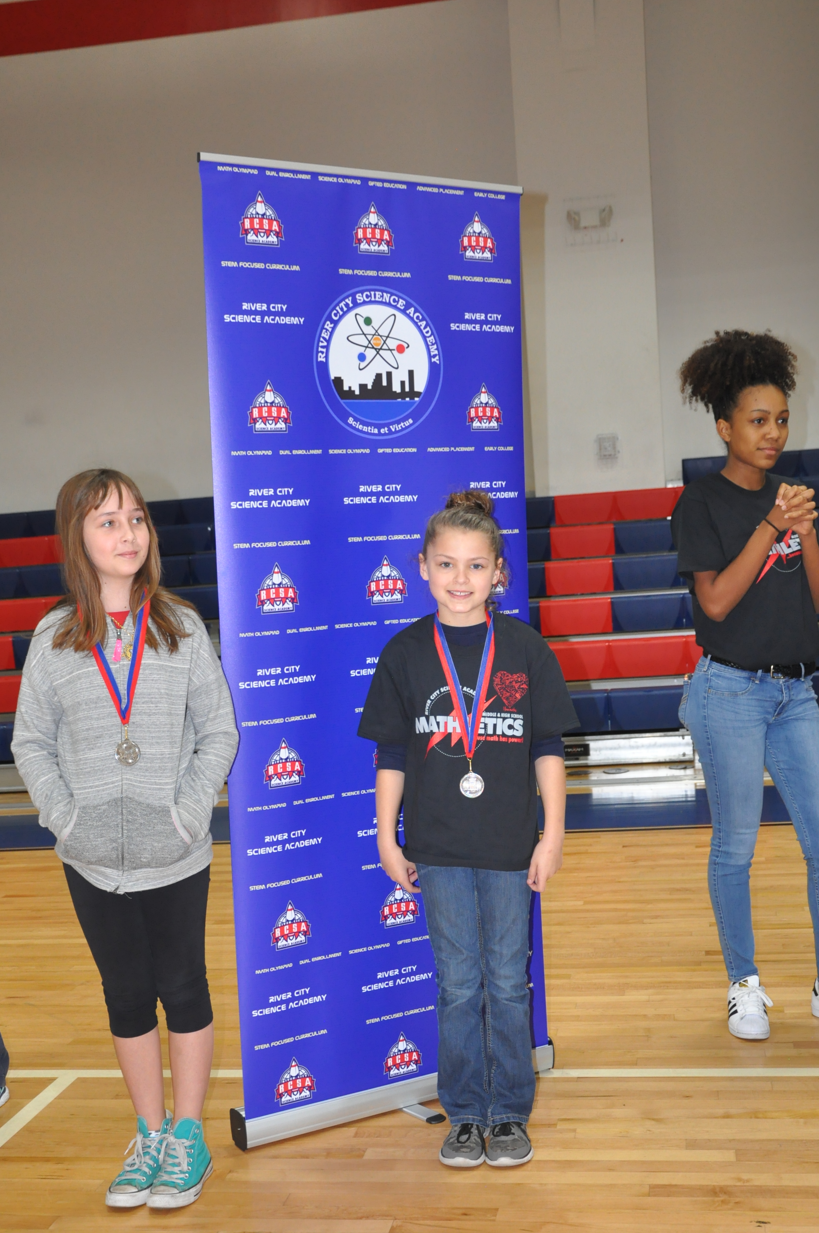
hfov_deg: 30.0
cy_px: 710
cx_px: 424
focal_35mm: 45
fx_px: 1526
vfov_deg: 43.9
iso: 800
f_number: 4
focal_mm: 25
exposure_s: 1/60
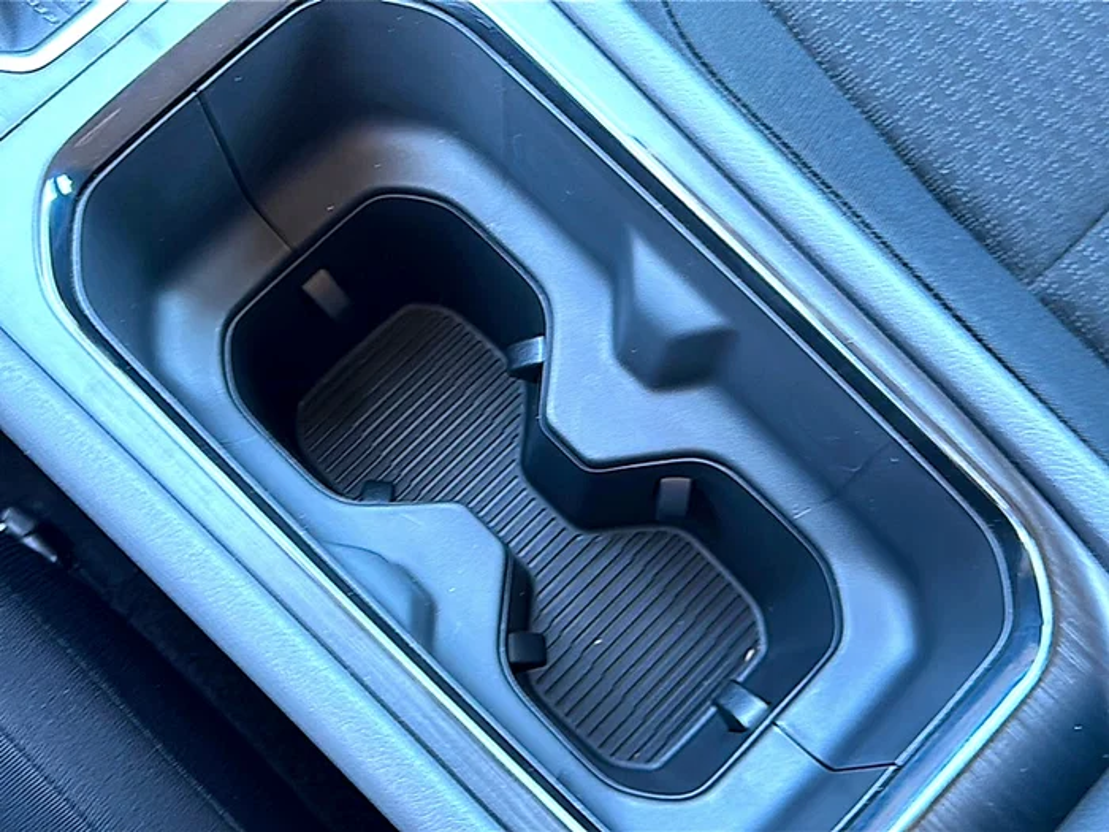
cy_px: 416
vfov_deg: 38.7
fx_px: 1185
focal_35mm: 37
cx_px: 554
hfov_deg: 50.1
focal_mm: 6.86
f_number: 1.78
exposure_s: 1/42
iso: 200
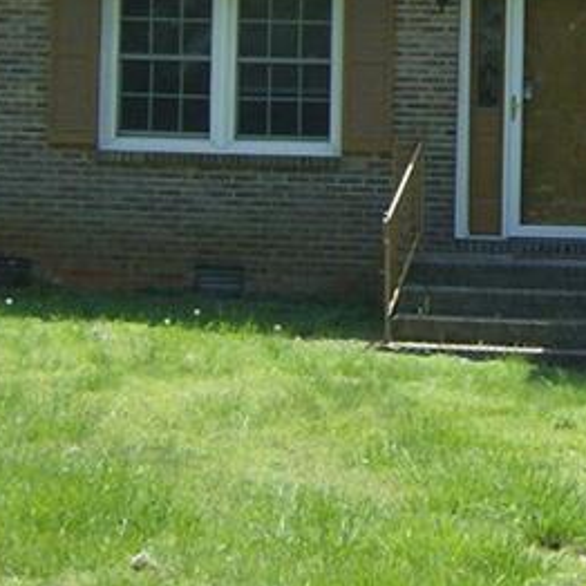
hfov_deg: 13.7
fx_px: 2375
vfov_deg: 13.9
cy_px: 11
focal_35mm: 124
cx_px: 684
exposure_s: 1/366
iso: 100
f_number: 4.7
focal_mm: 6
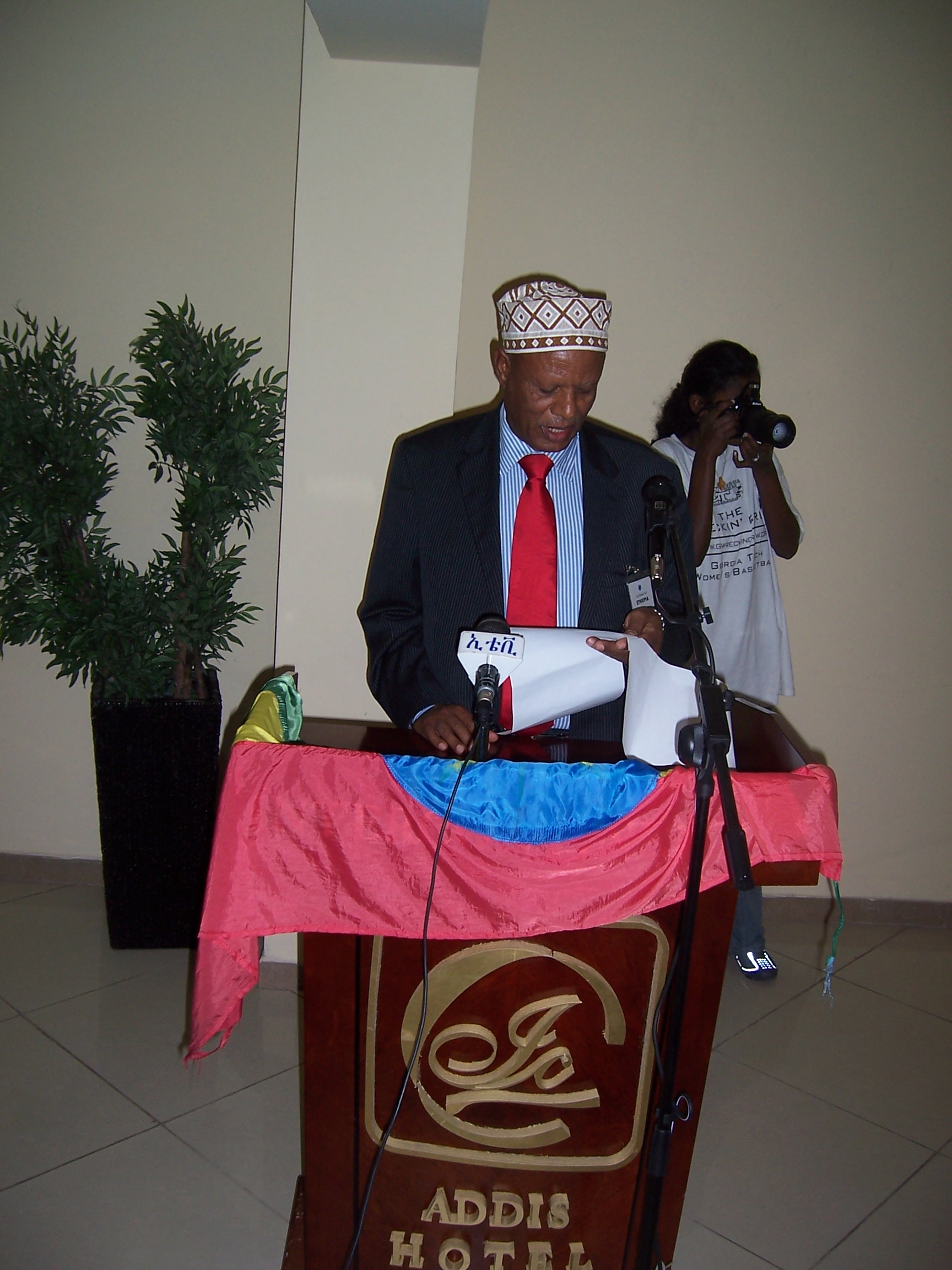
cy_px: 635
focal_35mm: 36
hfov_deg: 39.7
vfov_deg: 51.4
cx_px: 476
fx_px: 1320
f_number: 3
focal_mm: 6
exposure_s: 1/60
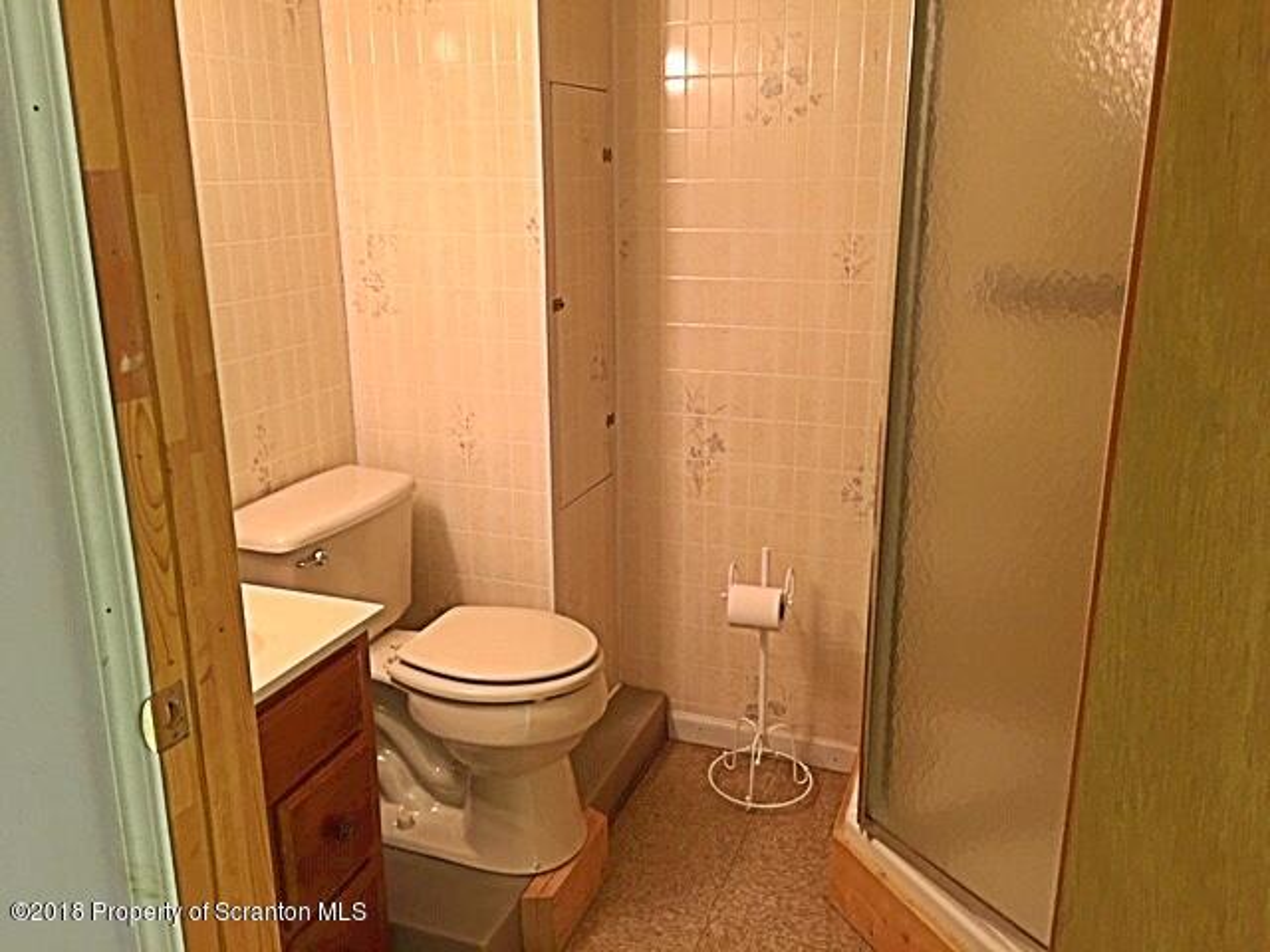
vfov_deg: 48.2
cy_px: 476
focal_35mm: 29
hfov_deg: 61.7
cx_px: 635
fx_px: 1064
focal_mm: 4.15
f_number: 2.2
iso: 80
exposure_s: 1/15
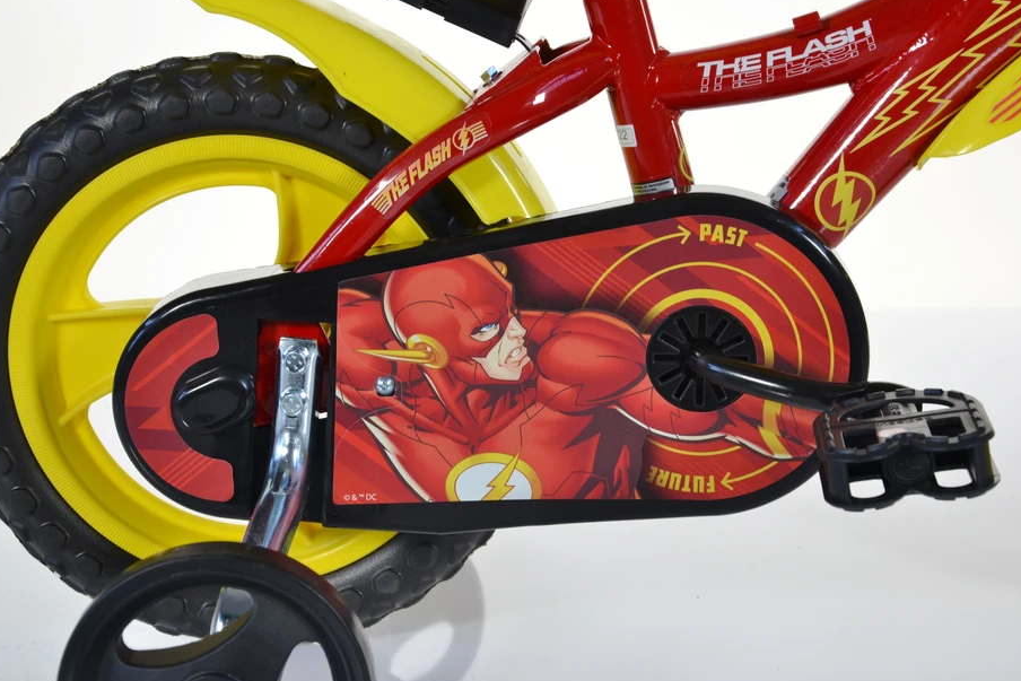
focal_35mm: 83
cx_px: 549
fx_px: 2354
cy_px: 334
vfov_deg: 16.5
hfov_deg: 24.5
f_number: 6.3
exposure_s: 1/50
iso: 200
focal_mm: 50
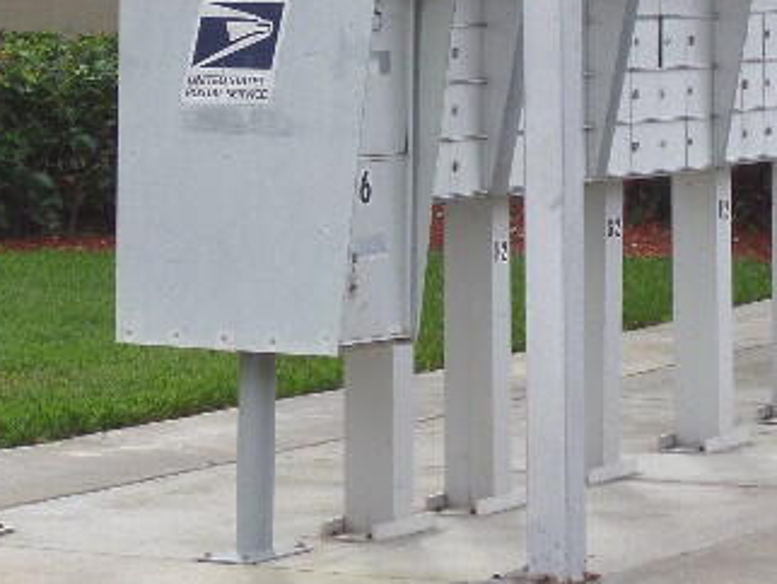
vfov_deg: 7.5
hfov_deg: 10.0
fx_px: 4425
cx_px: 391
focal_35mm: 197
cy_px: -200
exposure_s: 1/180
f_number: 4
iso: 100
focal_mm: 10.2
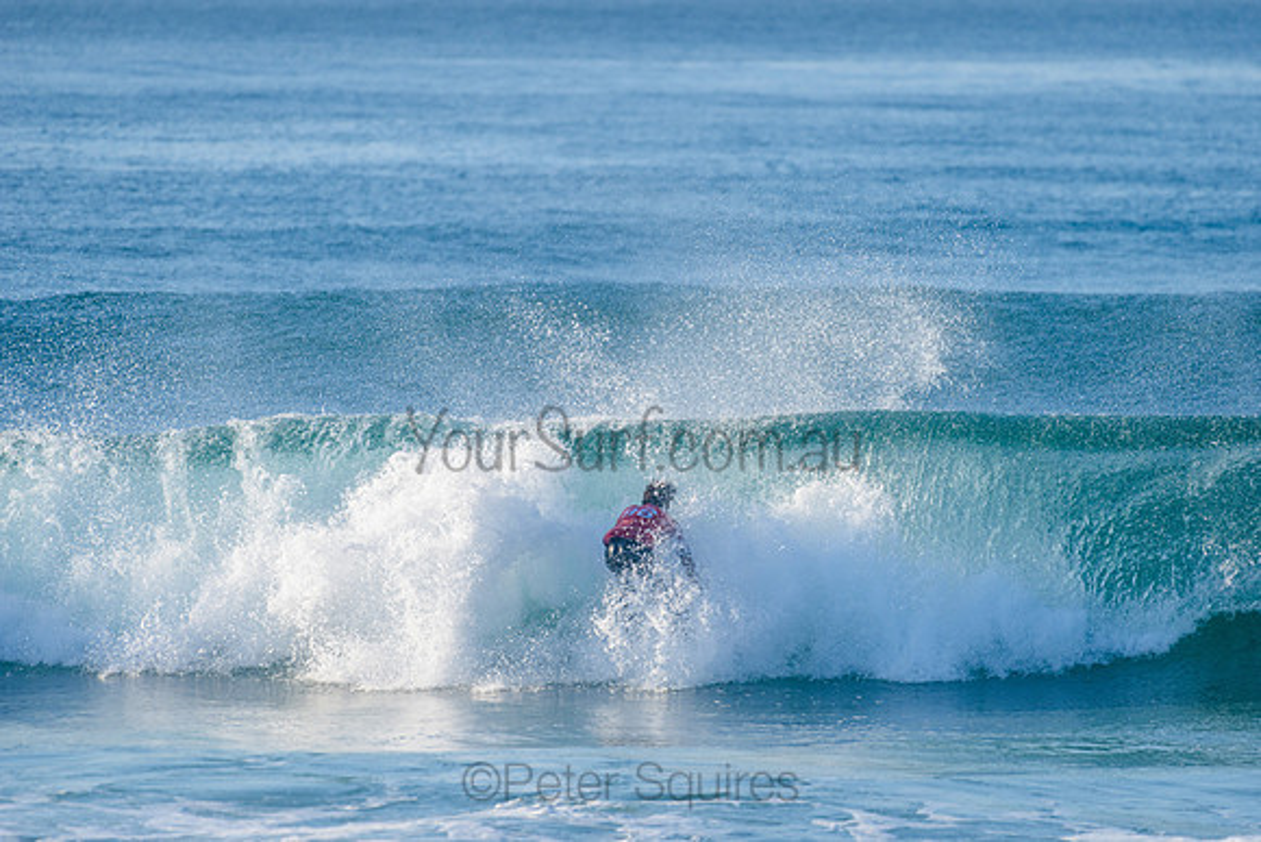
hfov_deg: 4.1
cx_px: 630
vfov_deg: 2.8
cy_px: 421
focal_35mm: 500
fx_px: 17524
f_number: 5.6
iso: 500
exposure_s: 1/2000
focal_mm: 500
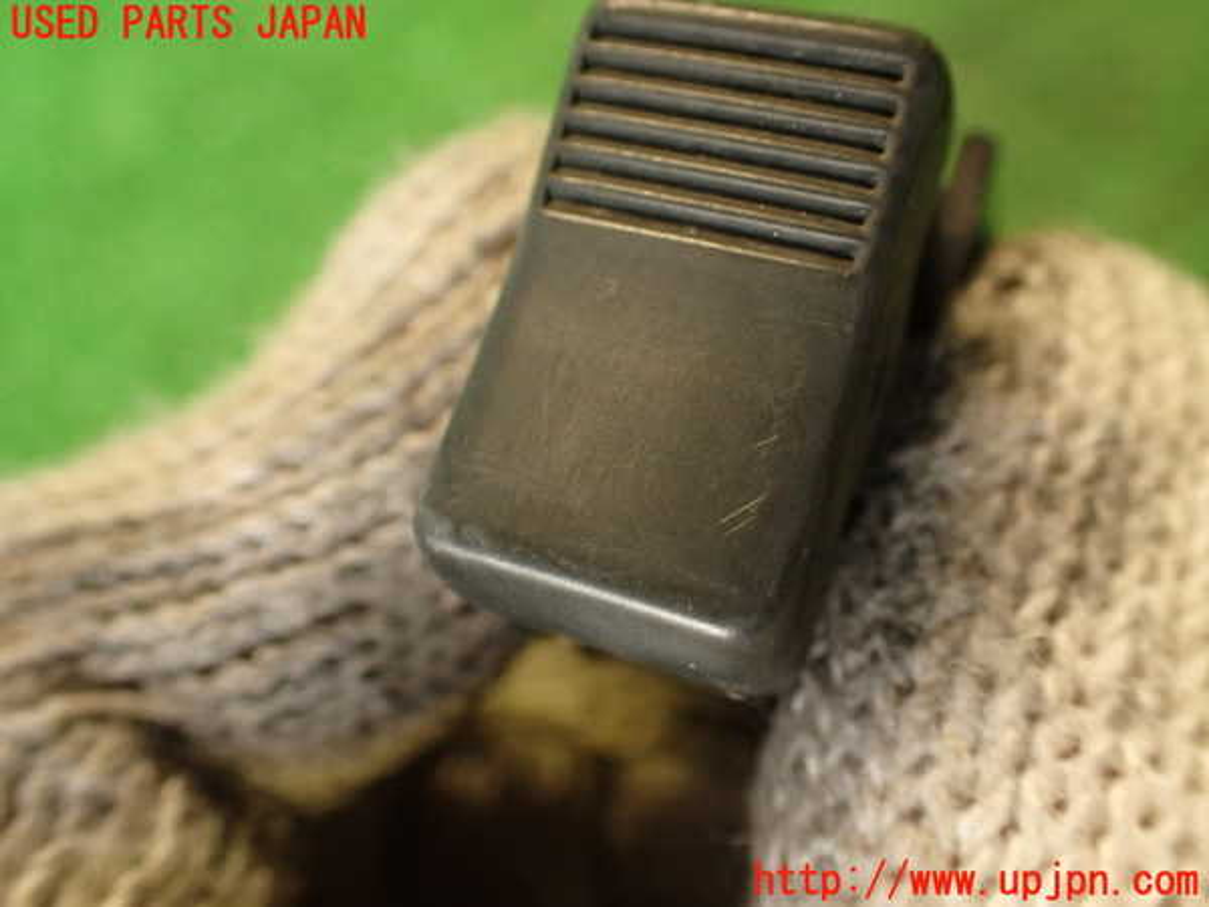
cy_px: 454
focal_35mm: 32
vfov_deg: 44.2
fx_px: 1118
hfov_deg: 56.8
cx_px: 604
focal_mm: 5.79
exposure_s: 1/30
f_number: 2.4
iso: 400
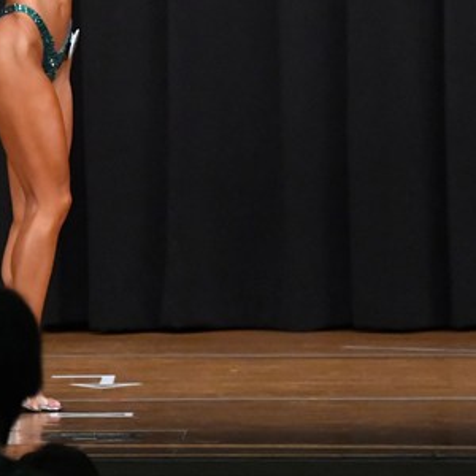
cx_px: 107
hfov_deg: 3.6
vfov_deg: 3.6
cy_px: 89
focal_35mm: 493
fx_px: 7670
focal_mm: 150
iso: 8000
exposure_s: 1/400
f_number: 5.6
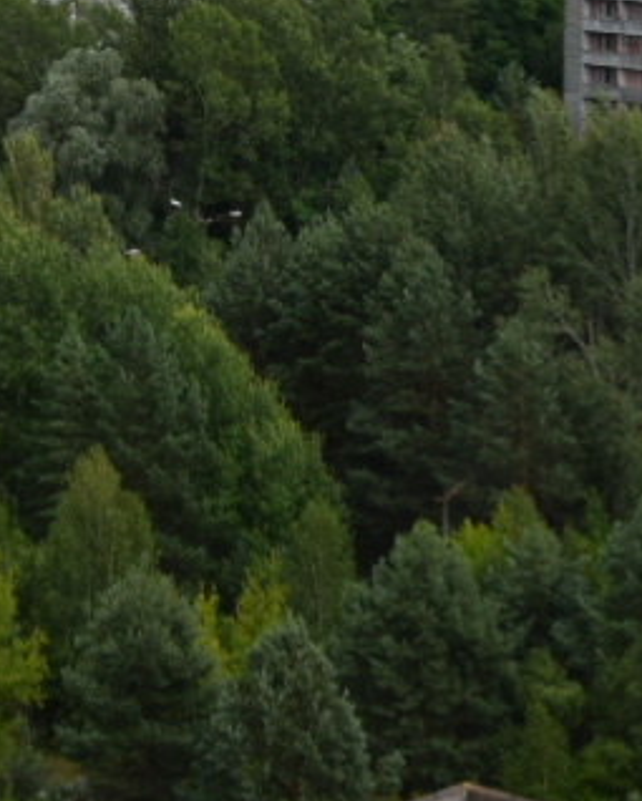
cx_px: -519
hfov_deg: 9.8
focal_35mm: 150
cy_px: -232
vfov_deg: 12.4
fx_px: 3567
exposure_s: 1/400
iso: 200
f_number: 10
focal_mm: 21
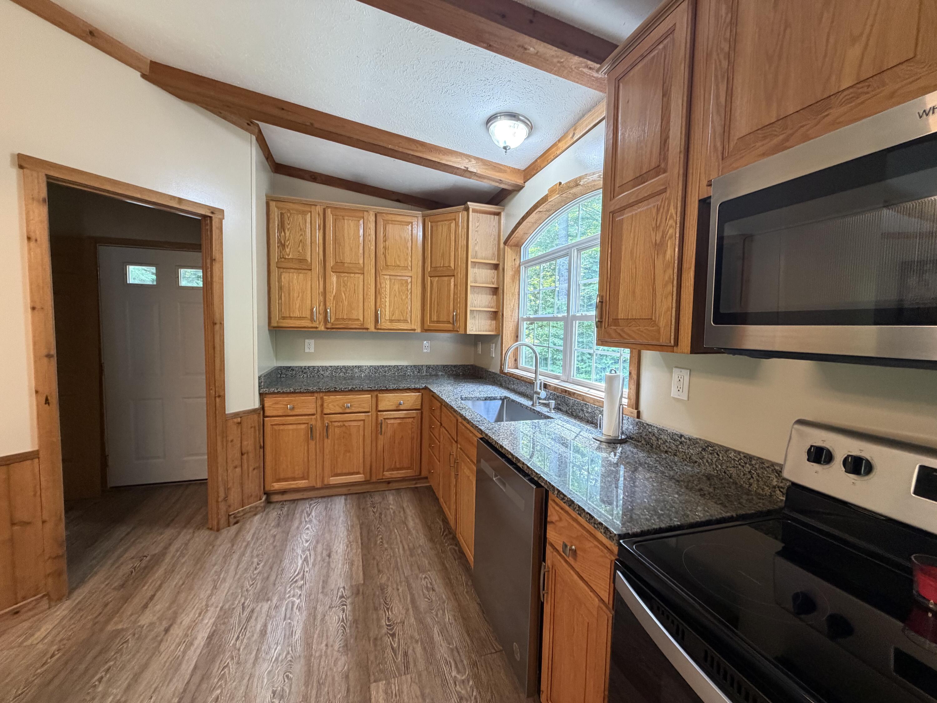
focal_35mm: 14
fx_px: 379
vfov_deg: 85.7
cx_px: 468
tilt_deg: -2.9
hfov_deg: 102.1
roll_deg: +0.6
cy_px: 352
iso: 320
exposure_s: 1/60
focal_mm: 2.22
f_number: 2.2
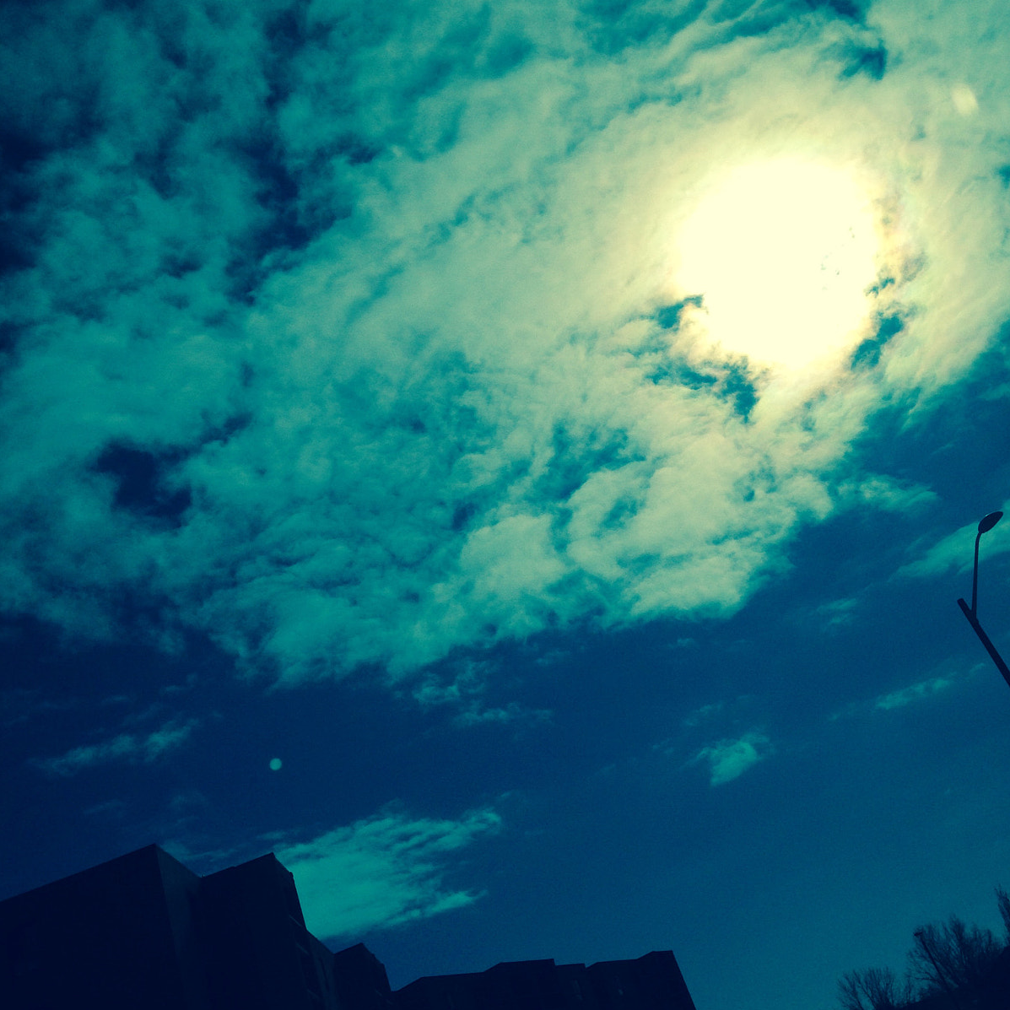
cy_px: 533
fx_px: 1287
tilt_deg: +27.0
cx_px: 505
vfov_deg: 42.8
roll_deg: +22.6
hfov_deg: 42.8
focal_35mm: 39
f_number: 2.4
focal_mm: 4.12
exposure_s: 1/18182
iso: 50
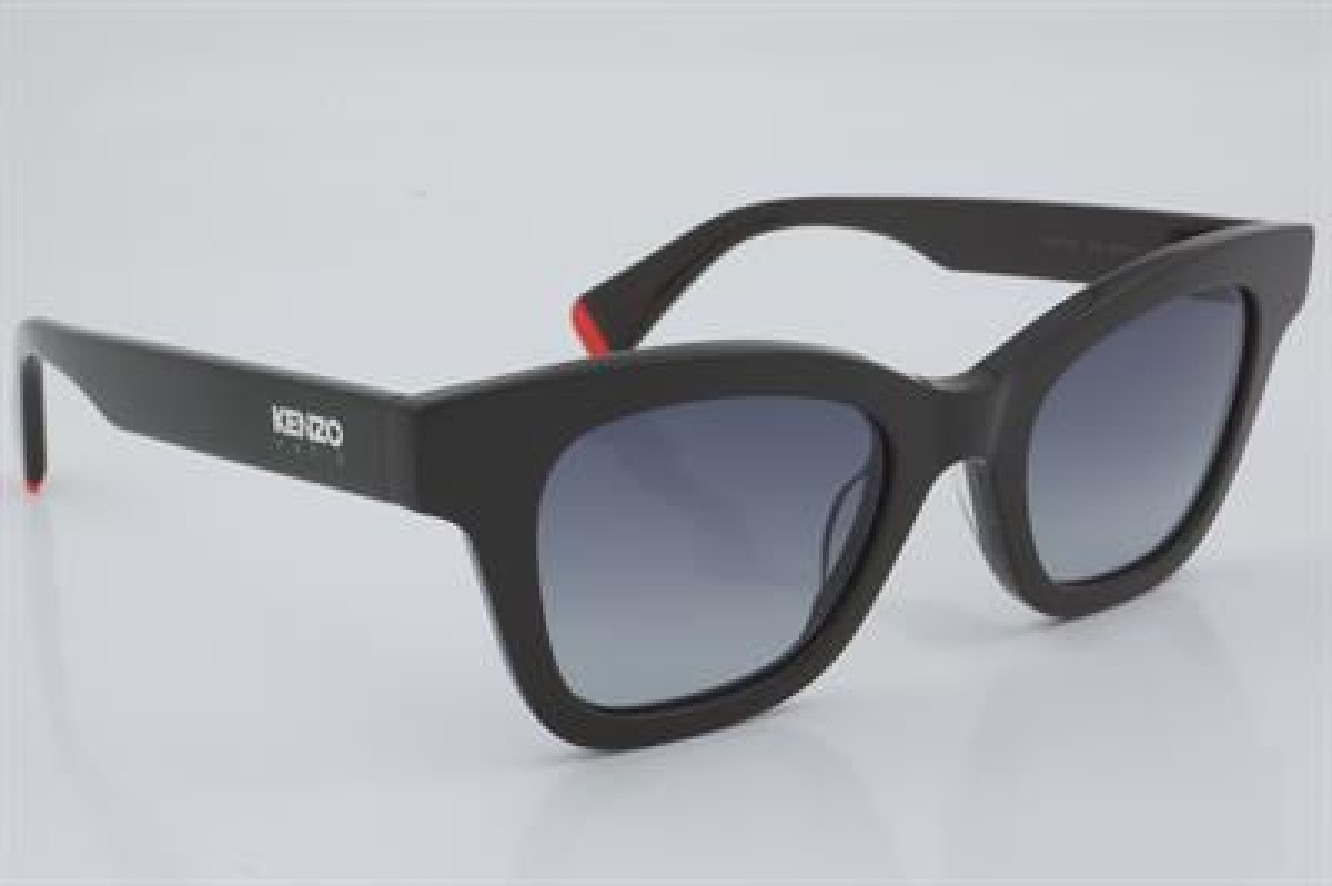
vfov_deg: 18.2
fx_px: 2773
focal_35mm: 75
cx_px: 666
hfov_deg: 27.0
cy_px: 443
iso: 100
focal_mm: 50
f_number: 32
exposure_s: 1/3
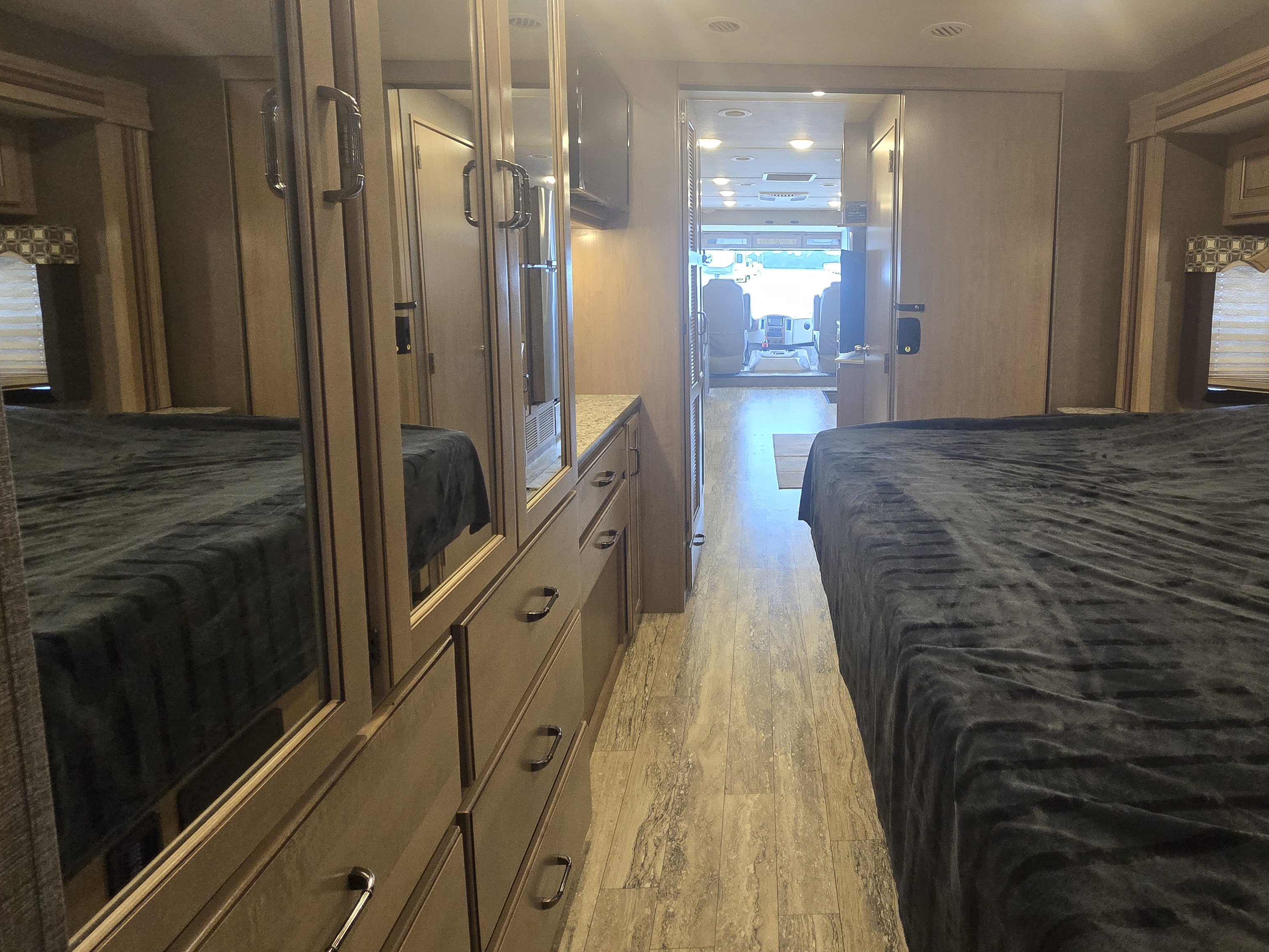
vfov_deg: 73.3
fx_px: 623
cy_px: 349
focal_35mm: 17
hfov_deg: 89.4
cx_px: 787
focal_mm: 2.2
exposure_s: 1/60
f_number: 2.2
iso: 320
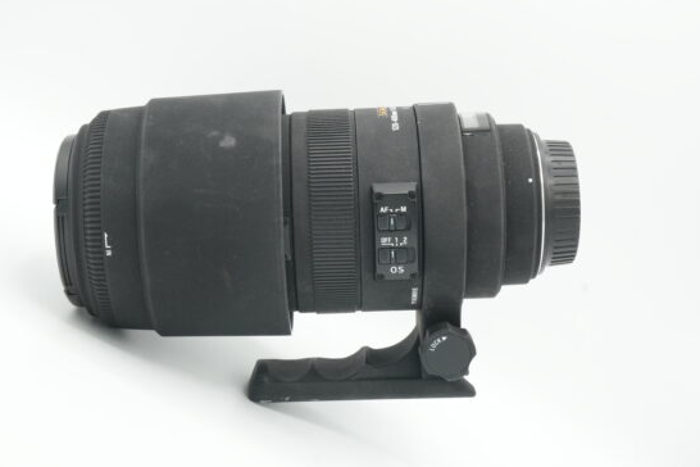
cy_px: 239
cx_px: 321
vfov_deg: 20.1
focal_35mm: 68
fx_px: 1313
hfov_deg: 29.8
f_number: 13
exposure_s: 1/100
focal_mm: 41
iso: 800
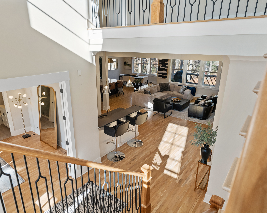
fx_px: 186
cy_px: 109
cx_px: 123
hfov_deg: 71.1
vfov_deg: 59.6
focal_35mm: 24
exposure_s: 1/125
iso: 1250
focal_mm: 20.5
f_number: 6.3
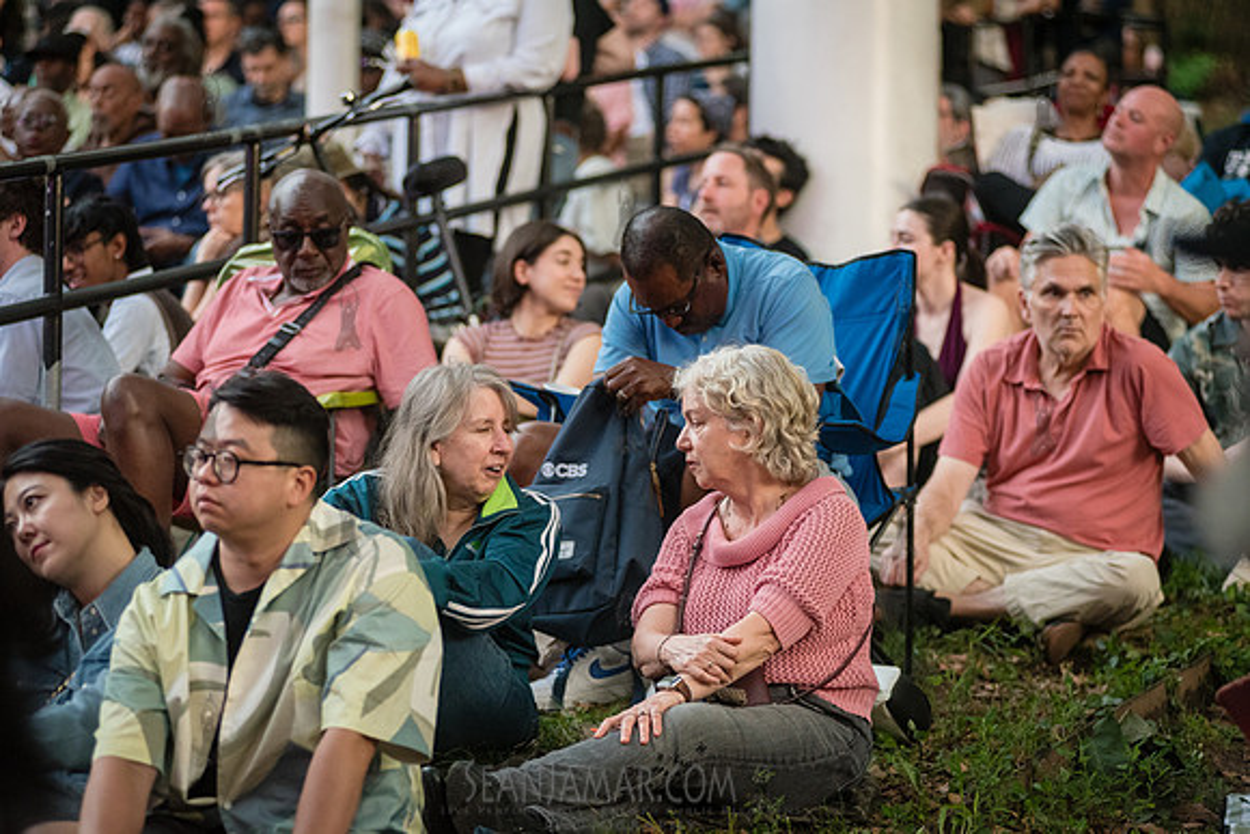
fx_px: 4167
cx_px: 625
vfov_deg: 11.4
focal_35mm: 120
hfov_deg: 17.1
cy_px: 417
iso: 4000
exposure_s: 1/160
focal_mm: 120
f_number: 3.2
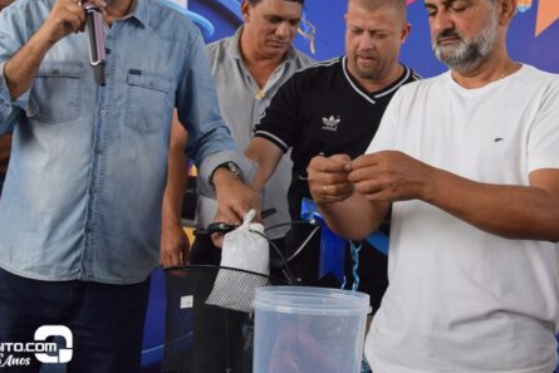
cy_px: 67
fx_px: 1165
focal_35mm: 75
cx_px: 394
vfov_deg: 18.0
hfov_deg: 26.7
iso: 400
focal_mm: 30
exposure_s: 1/200
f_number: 7.1
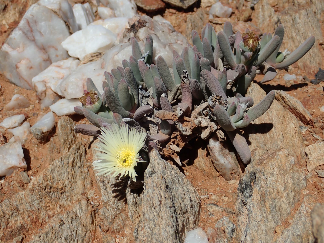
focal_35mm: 49
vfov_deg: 29.7
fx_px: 459
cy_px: 122
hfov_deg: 38.9
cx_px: 162
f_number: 13
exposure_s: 1/200
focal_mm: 8.99
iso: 100
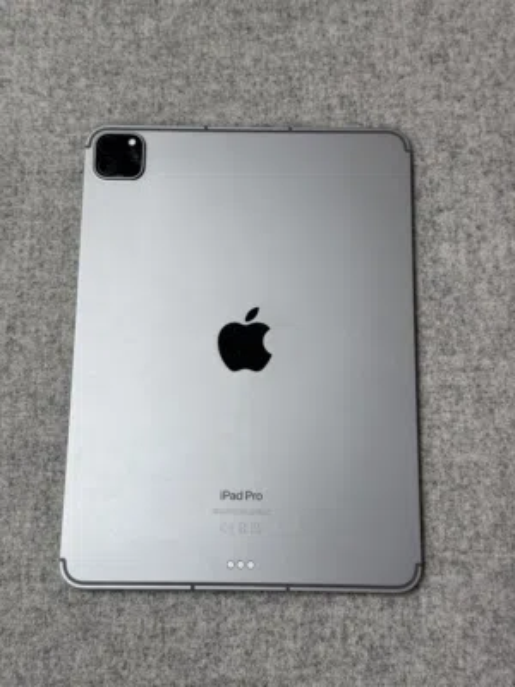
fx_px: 952
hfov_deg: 30.3
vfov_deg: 39.7
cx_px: 258
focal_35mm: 48
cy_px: 344
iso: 64
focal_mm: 6.76
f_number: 1.78
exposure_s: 1/121
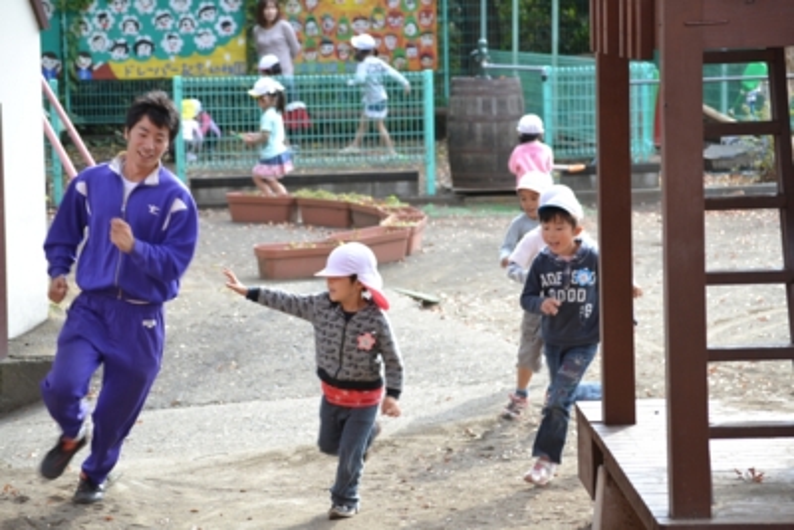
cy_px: 265
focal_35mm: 128
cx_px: 397
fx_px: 2813
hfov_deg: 16.1
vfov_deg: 10.8
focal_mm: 85
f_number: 5.6
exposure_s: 1/125
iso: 250
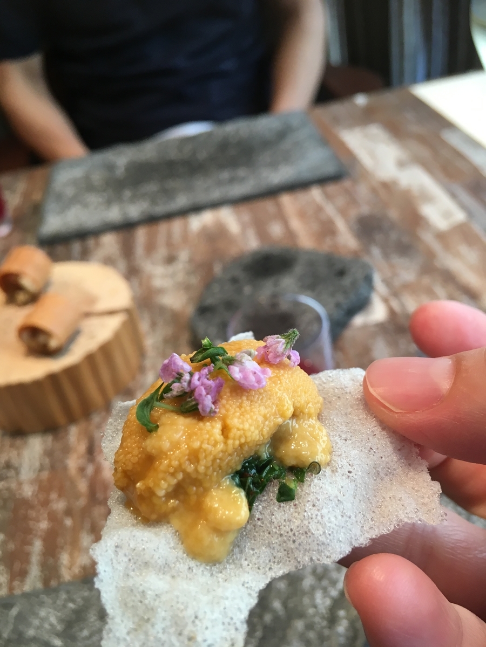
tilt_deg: -39.5
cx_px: 243
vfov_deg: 61.7
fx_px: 543
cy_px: 324
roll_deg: +13.7
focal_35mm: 29
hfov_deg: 48.2
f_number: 2.2
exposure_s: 1/30
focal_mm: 4.15
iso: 64
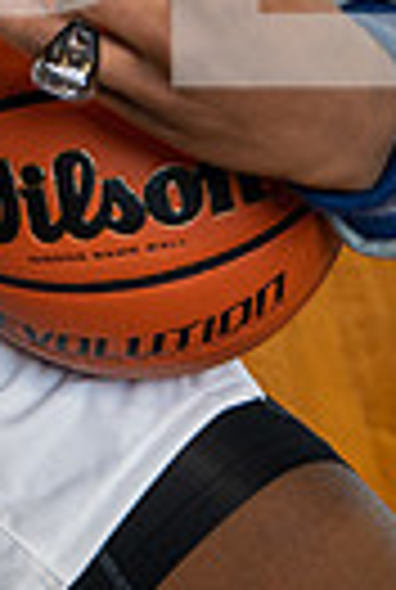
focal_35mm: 89
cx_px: -184
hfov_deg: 14.5
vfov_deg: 19.1
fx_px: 1461
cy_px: -365
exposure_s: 1/125
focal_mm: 26
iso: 400
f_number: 4
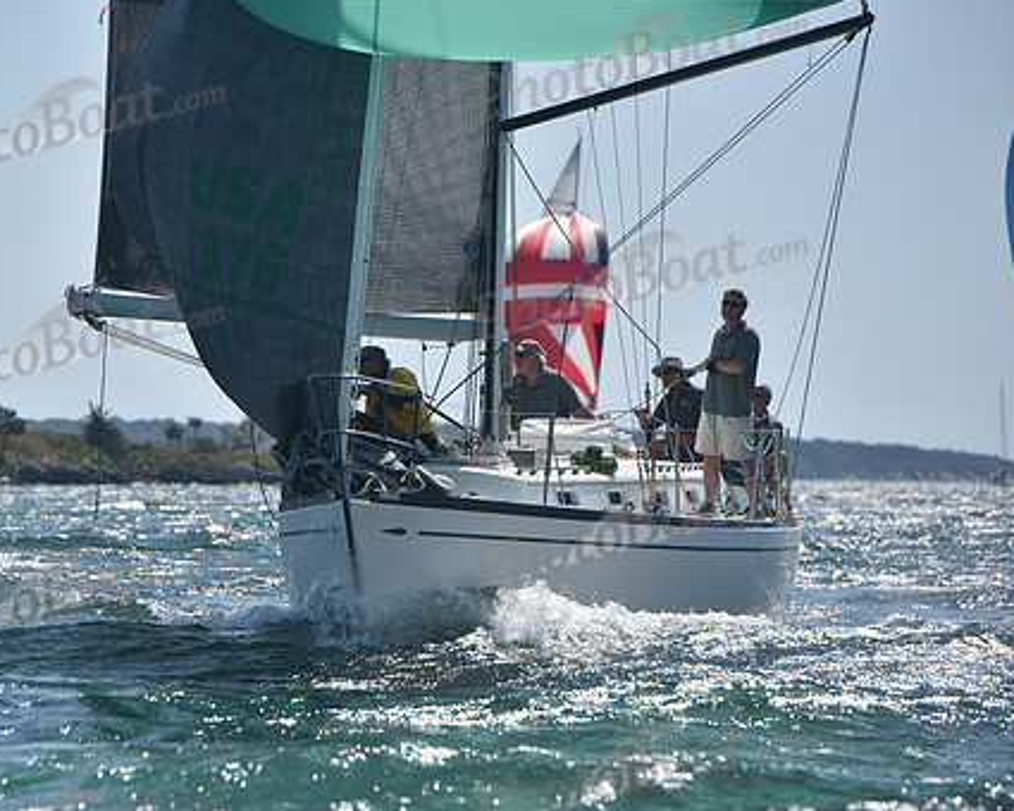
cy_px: 438
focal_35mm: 256
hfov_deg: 7.5
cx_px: 351
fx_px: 7683
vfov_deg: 6.0
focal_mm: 200
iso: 250
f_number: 5.6
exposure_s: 1/1250
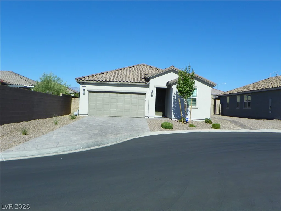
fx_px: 292
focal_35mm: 36
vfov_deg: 39.7
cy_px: 106
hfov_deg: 51.4
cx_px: 140
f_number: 5.6
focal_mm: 6.4
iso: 64
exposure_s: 1/500
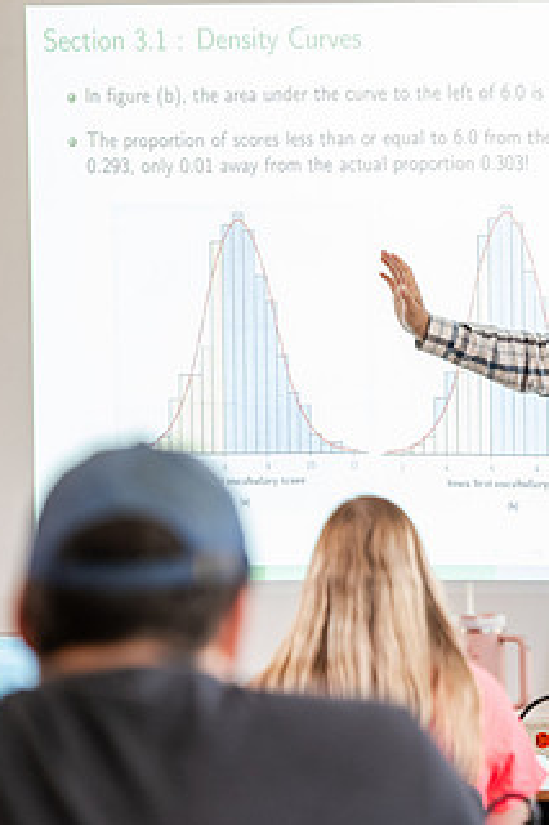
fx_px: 4648
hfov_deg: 6.7
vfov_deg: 10.1
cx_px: 606
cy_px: 450
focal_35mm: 203
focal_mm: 112
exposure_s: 1/200
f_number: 3.2
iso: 2000
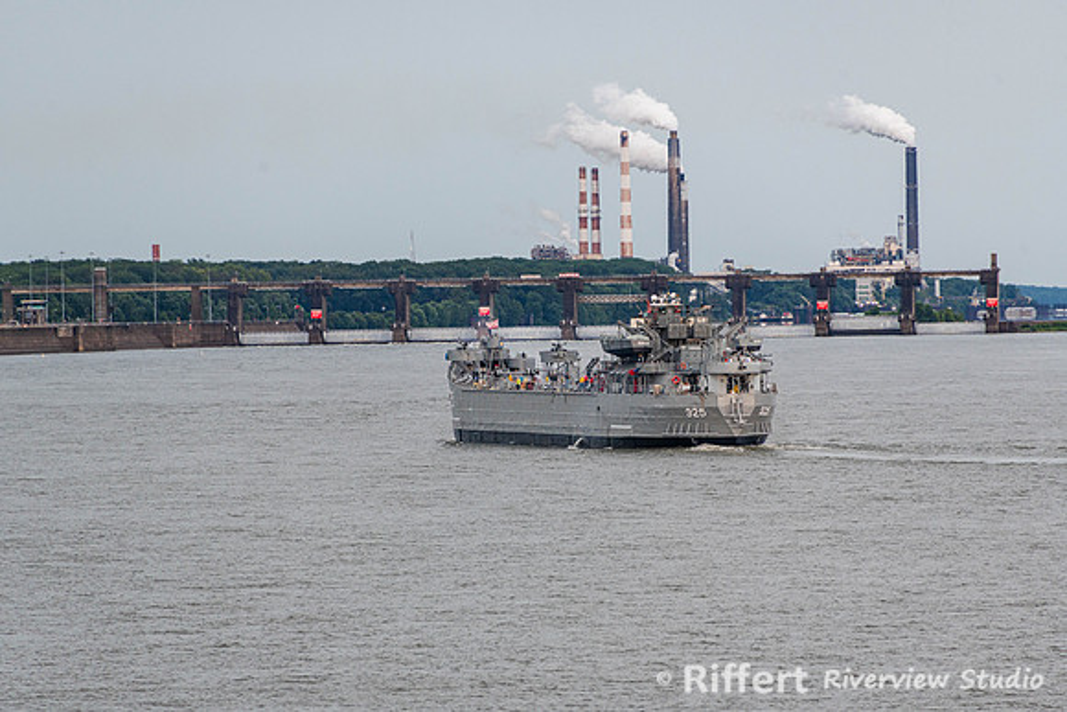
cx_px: 534
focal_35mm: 314
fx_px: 9319
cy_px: 356
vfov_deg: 4.4
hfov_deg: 6.6
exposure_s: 1/160
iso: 640
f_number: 8
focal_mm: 300
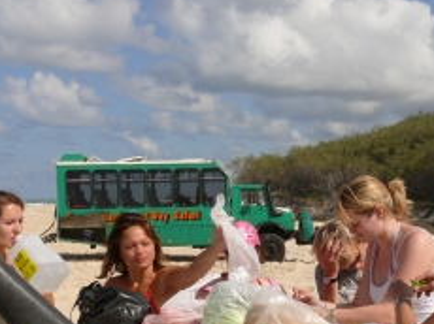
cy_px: 256
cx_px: 336
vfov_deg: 21.6
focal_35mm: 67
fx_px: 839
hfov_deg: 28.5
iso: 100
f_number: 8
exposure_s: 1/500
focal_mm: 7.4
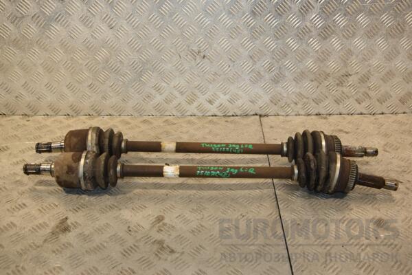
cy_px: 138
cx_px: 206
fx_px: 481
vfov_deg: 31.9
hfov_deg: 46.4
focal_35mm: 42
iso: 800
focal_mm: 28
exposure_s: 1/200
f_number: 5.6
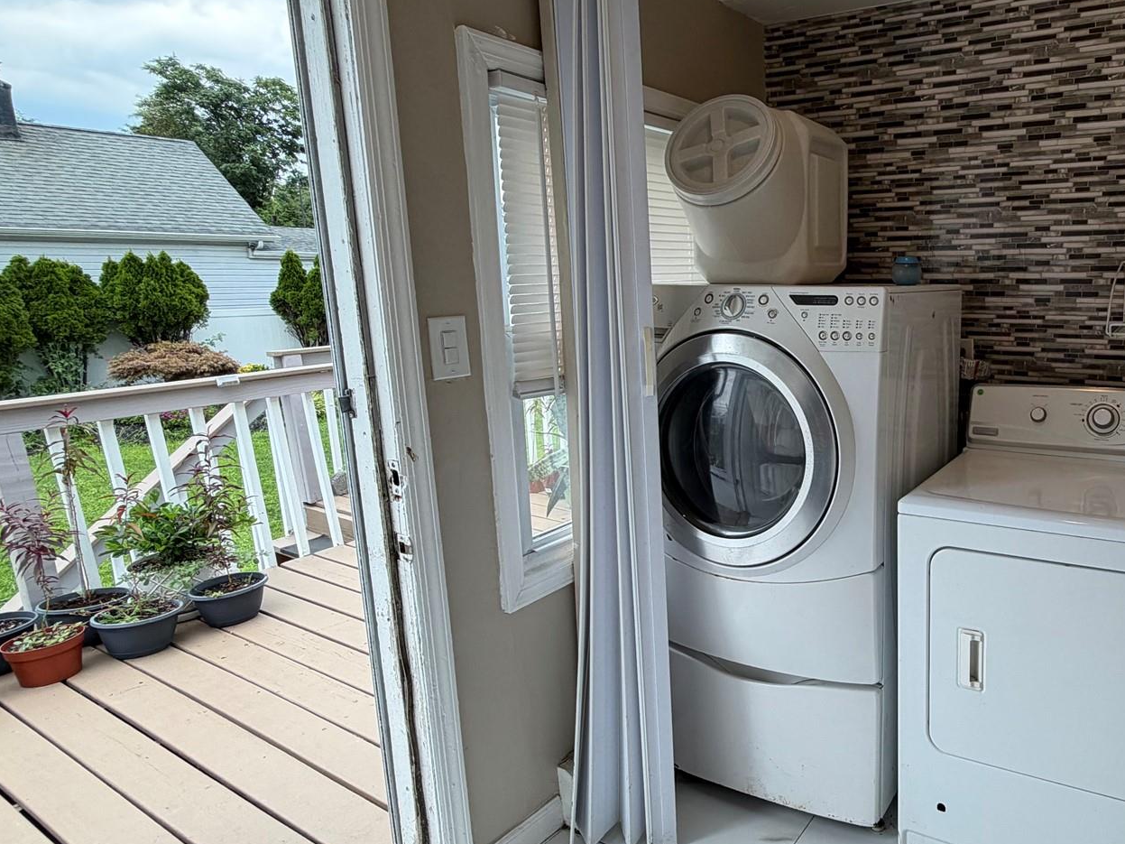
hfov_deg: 68.9
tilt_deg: -11.2
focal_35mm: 23
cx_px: 849
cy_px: 410
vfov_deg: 58.9
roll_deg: -0.1
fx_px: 747
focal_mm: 2.22
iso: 64
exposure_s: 1/120
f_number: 2.2
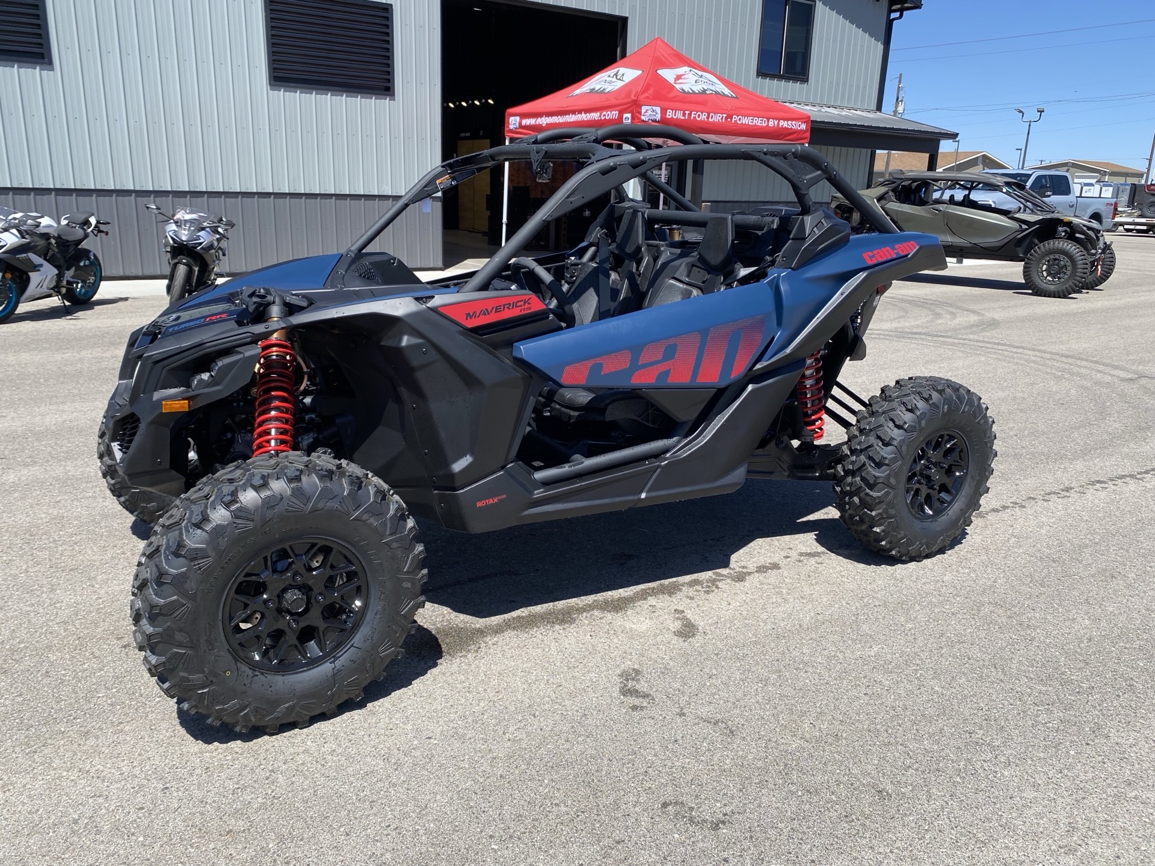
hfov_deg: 67.3
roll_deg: -0.7
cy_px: 433
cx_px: 578
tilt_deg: -15.9
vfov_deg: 53.1
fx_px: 868
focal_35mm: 26
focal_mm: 4.25
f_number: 1.8
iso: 32
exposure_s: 1/1927
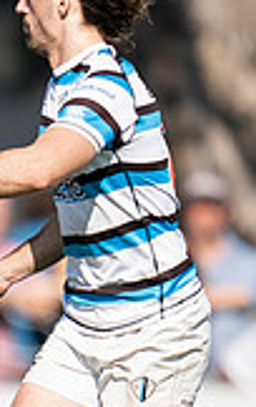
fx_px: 29748
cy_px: 320
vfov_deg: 0.8
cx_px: -388
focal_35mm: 2679
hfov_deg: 0.5
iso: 100
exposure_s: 1/1250
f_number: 2.8
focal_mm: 400
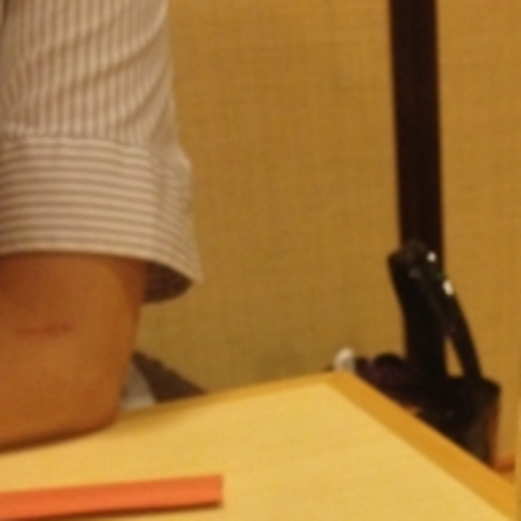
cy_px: 597
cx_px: 400
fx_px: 1226
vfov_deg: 22.4
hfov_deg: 23.7
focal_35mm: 72
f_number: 2.4
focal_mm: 4.28
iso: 400
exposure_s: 1/17
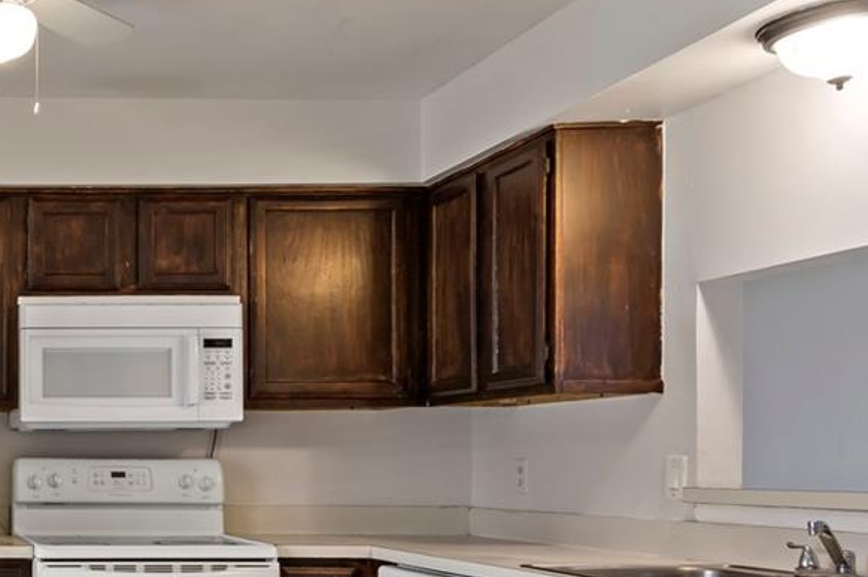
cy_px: 491
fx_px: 1093
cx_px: -128
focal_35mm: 45
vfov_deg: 28.7
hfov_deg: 35.7
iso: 200
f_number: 9
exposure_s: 1/5
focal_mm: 11
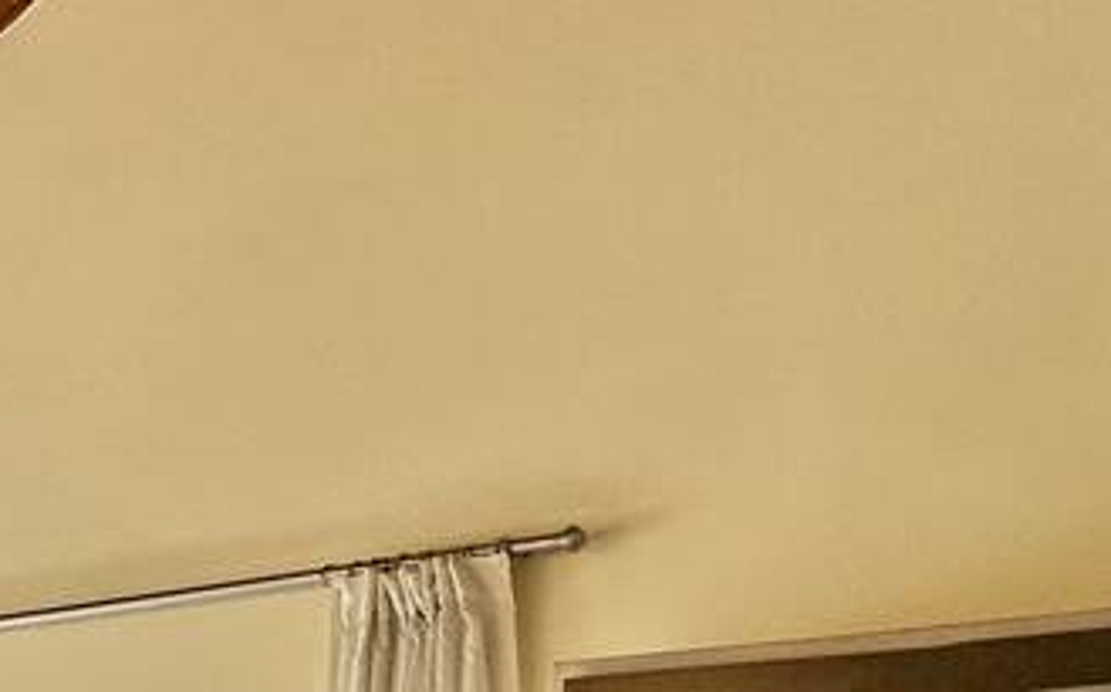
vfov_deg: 18.3
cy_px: 949
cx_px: -392
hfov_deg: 26.1
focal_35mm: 65
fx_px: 1966
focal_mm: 2.22
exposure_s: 1/120
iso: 64
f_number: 2.2
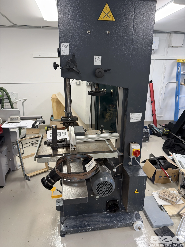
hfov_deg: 56.8
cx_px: 92
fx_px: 171
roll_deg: -0.7
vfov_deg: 71.6
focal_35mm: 24
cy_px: 124
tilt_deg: -17.6
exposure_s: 1/120
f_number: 1.78
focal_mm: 6.76
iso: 160
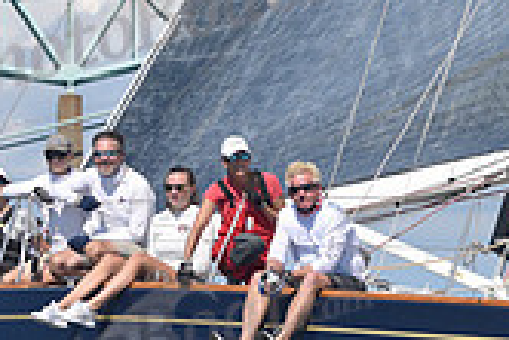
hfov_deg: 7.3
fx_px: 3962
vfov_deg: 4.9
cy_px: 139
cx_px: 534
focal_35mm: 280
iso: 250
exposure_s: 1/1250
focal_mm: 80
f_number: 5
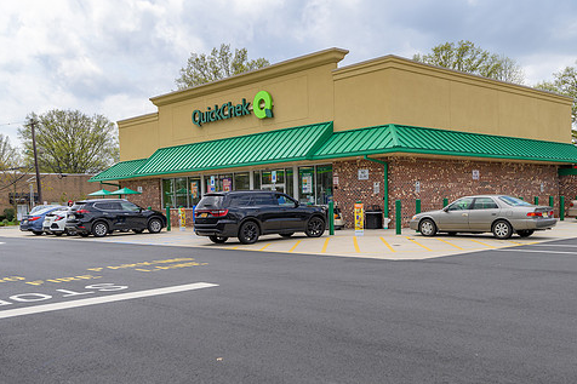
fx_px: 625
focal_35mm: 39
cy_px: 232
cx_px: 309
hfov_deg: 49.5
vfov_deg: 34.1
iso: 100
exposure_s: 1/800
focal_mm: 32
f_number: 4.5
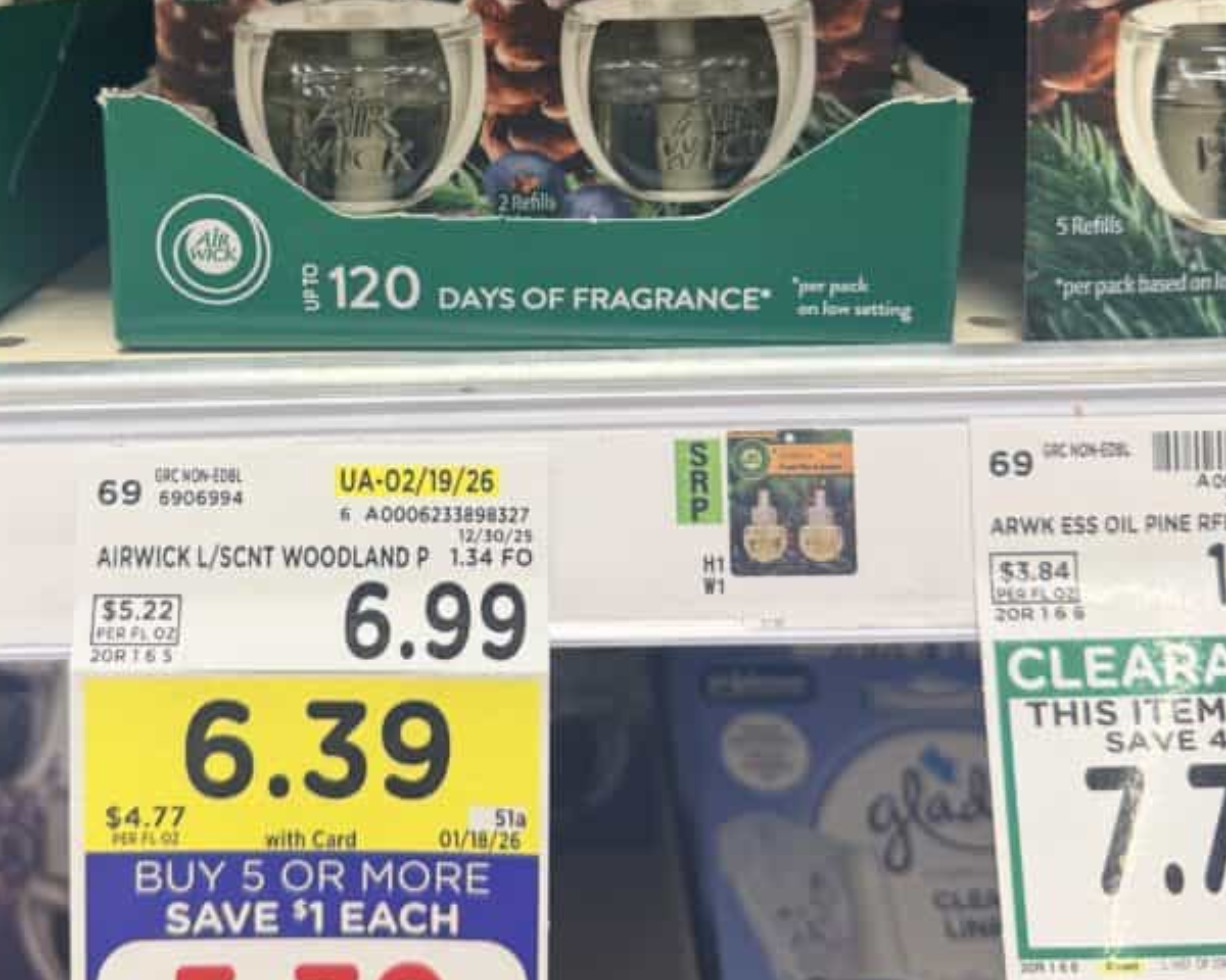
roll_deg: +1.2
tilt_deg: -17.4
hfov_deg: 45.6
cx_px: 499
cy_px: 267
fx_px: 1451
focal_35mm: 40
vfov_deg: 36.6
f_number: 1.78
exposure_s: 1/60
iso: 100
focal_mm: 6.76
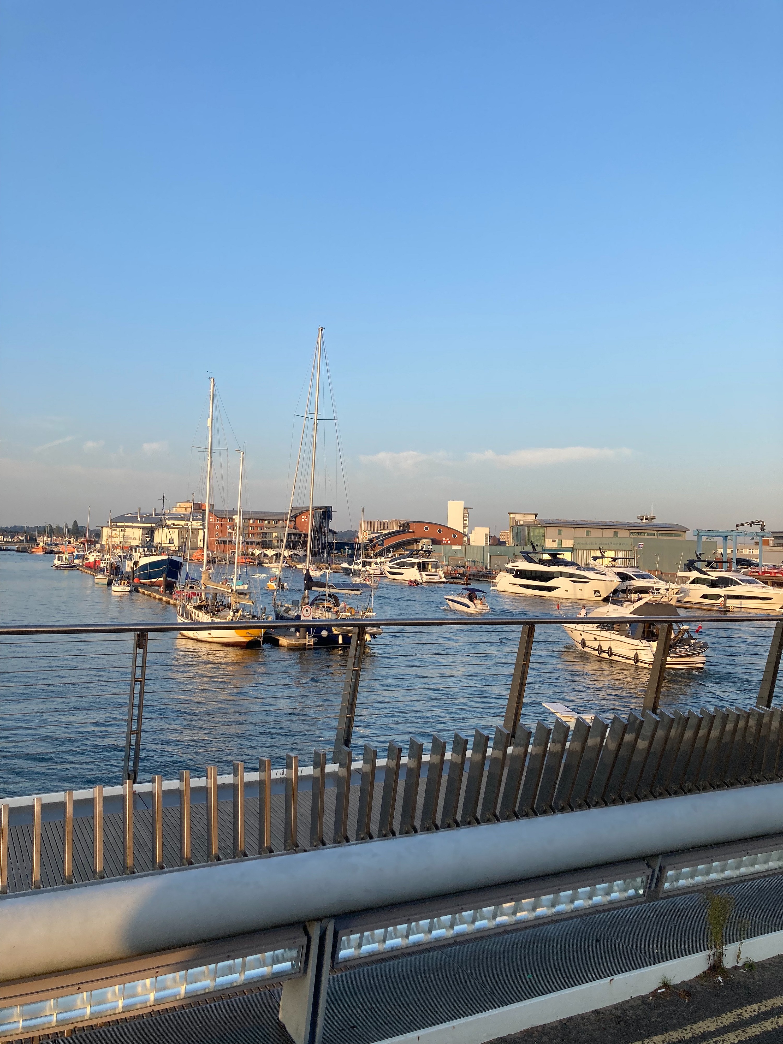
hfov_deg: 49.7
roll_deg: -2.6
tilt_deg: +3.1
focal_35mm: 28
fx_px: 844
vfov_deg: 63.4
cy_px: 522
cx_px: 392
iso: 20
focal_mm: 3.99
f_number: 1.8
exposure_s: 1/684
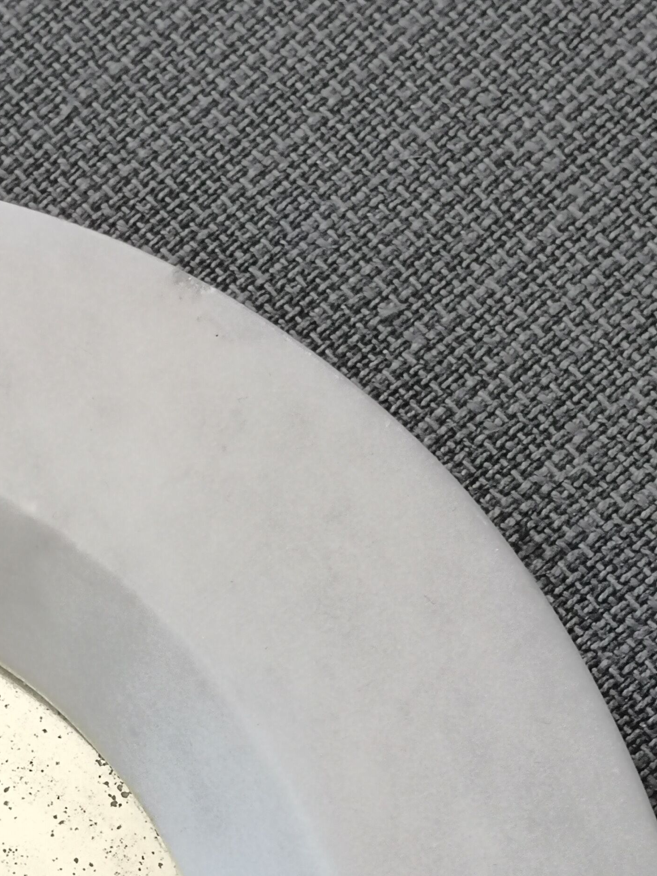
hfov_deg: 15.3
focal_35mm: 96
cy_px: 661
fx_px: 2429
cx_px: 104
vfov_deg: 20.3
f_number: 1.8
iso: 200
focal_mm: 5.58
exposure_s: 1/45
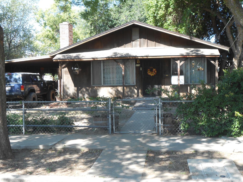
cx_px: 122
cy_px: 91
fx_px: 309
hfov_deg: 42.9
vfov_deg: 32.9
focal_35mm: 44
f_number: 4.5
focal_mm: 7.8
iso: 80
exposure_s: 1/80
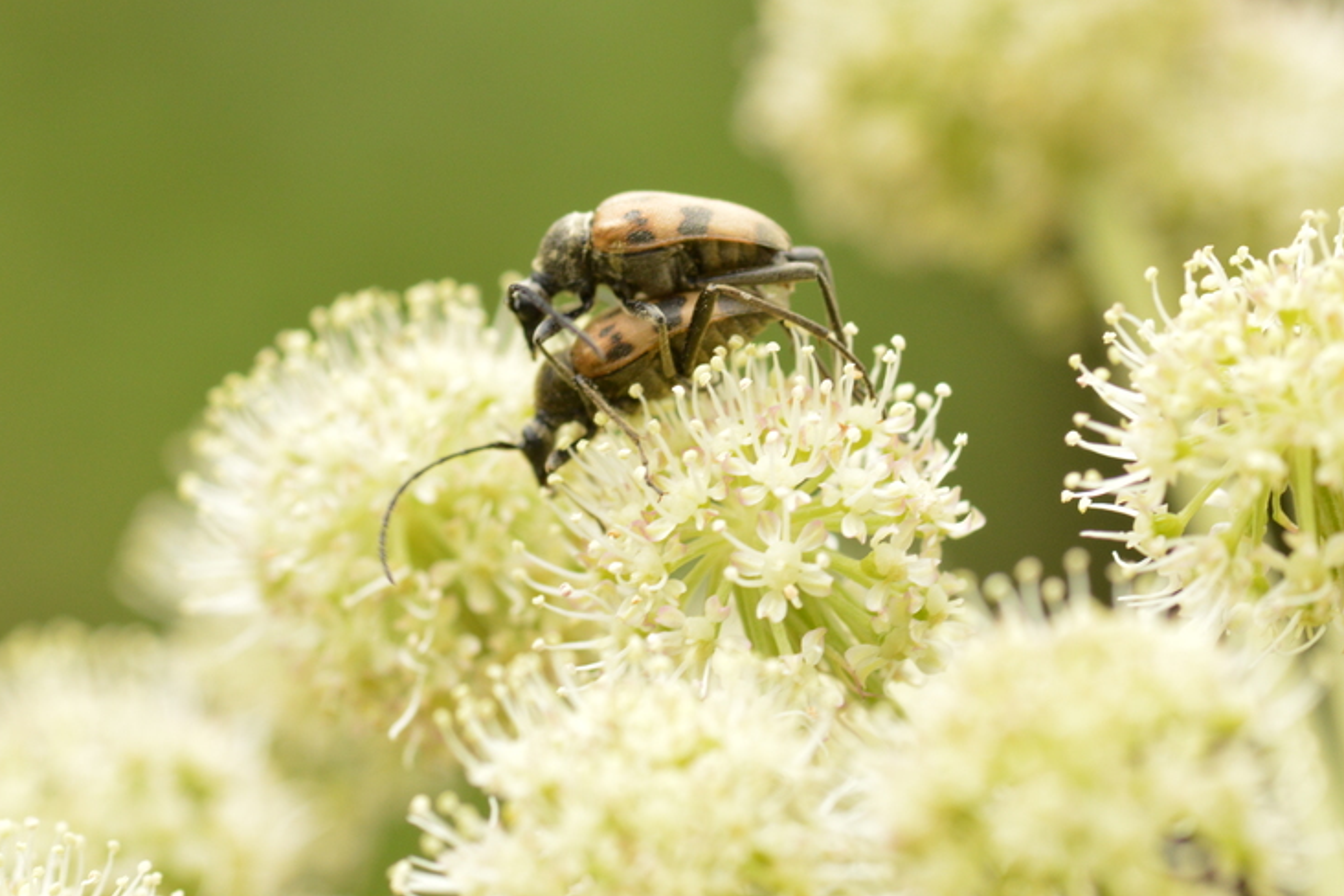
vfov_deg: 7.0
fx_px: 7354
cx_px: 554
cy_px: 373
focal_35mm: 197
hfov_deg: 10.4
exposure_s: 1/250
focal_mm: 100
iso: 800
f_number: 13
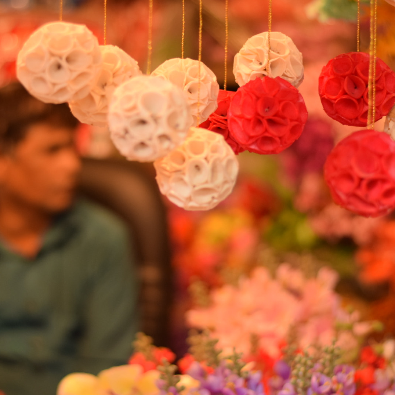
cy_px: 198
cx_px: 184
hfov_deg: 18.1
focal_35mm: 96
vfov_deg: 18.1
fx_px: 1239
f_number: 1.8
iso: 640
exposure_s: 1/40
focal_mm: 50
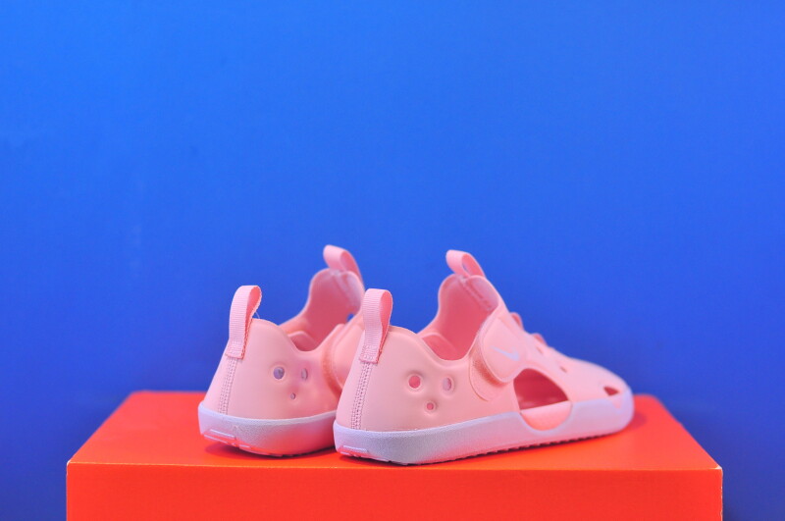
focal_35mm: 75
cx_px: 392
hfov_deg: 27.0
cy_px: 260
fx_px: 1633
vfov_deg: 18.1
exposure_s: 1/320
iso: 250
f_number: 2.5
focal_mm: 50
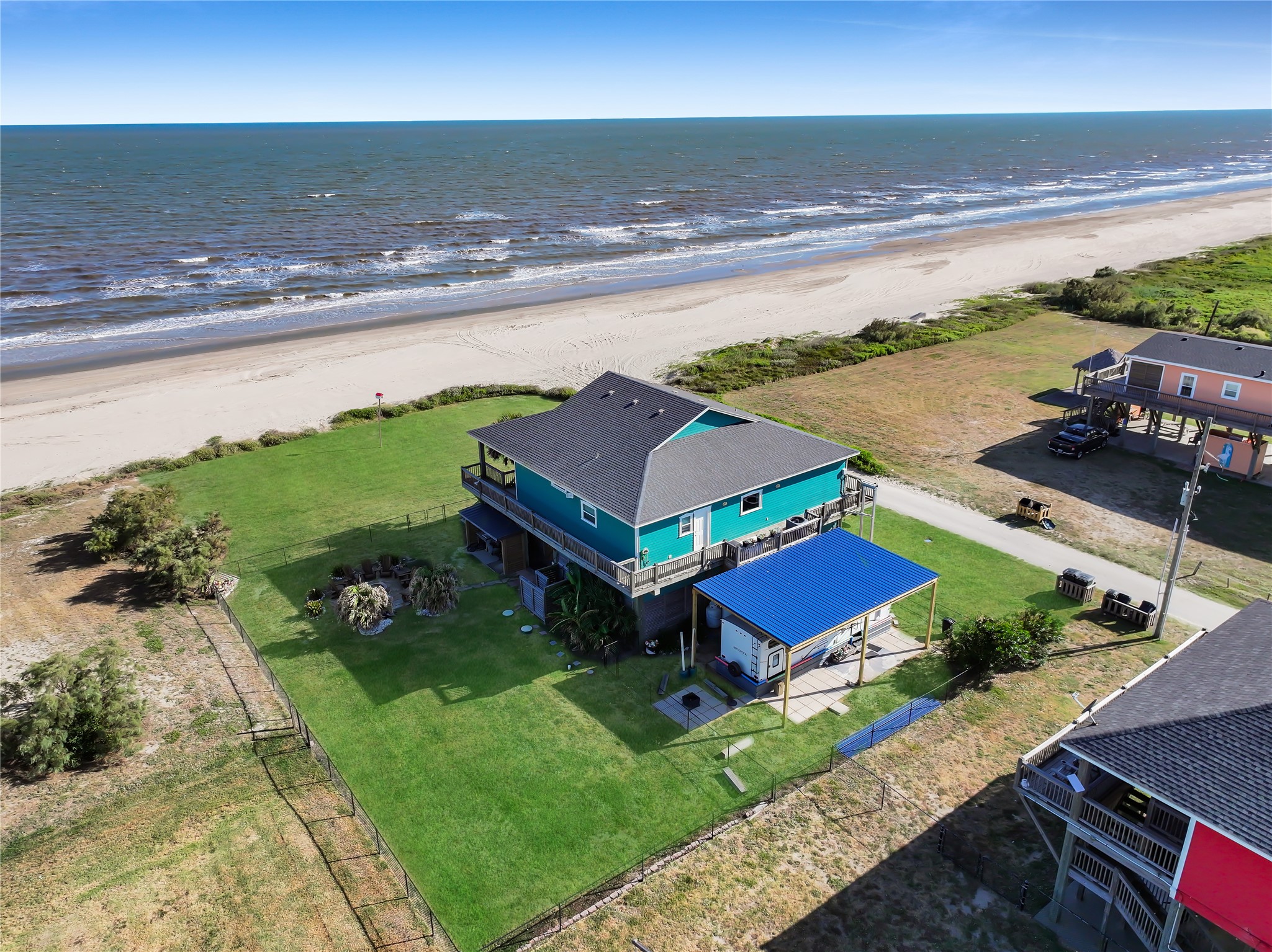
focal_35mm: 24
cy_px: 476
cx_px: 636
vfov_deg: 56.8
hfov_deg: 71.6
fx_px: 882
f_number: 2.8
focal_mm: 12.29
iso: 160
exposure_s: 1/1600
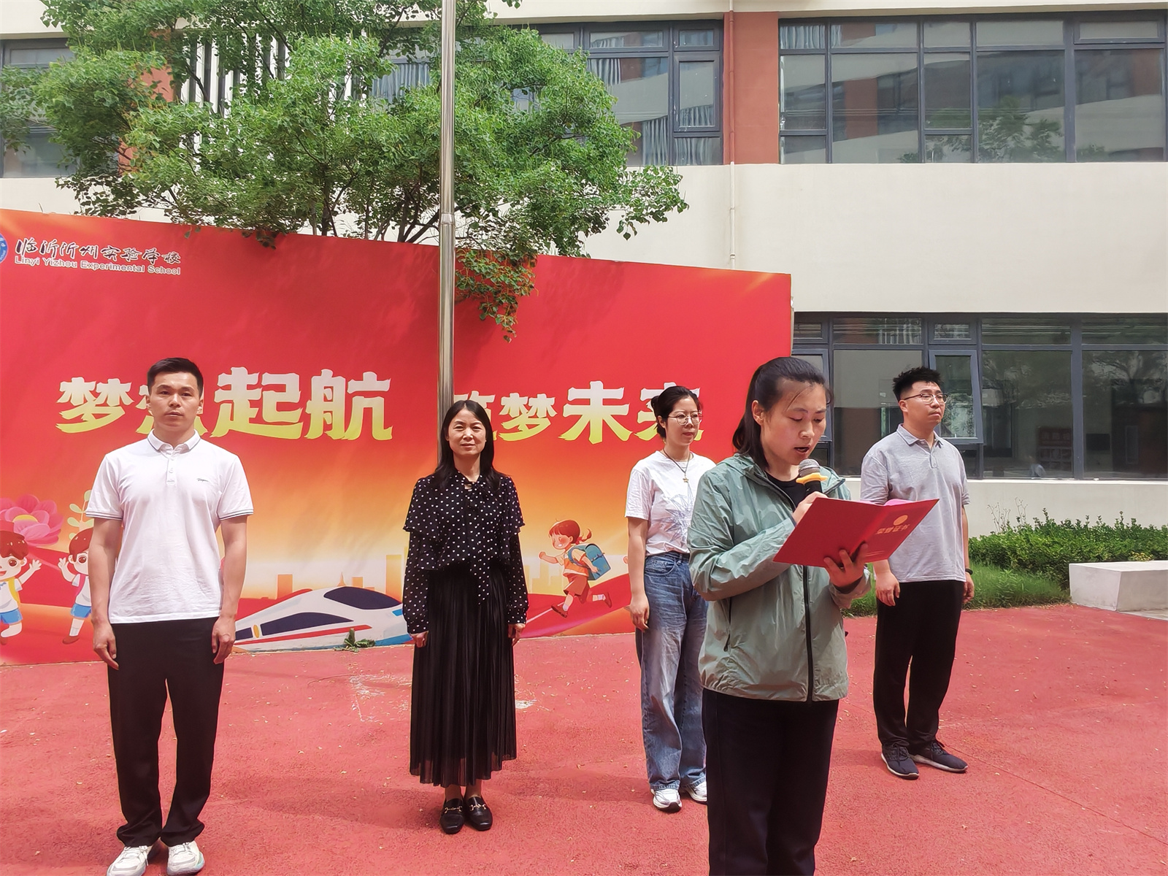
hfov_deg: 69.4
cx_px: 584
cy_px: 438
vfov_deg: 54.9
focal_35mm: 25
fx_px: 844
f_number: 2.2
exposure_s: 1/250
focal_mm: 1.96
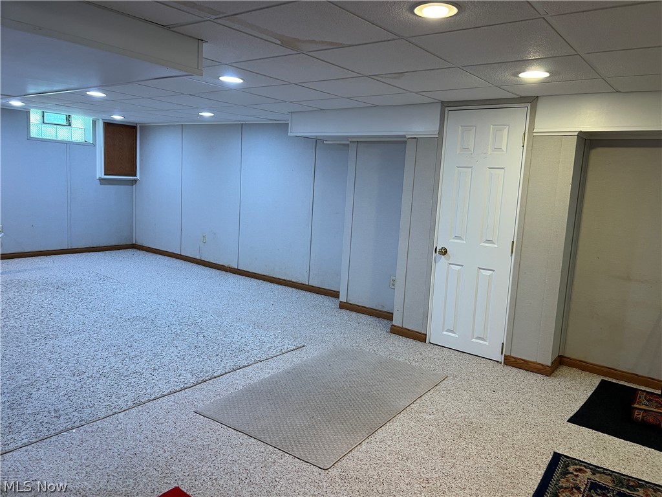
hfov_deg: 67.3
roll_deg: -2.8
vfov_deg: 53.1
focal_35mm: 26
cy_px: 248
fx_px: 497
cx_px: 331
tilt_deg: -7.6
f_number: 1.5
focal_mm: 5.7
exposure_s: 1/60
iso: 100
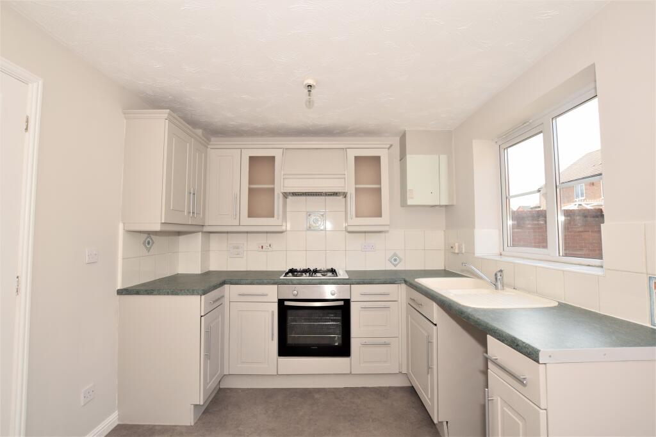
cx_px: 328
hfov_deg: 100.4
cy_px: 218
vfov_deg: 77.3
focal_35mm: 15
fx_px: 273
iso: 200
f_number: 5.6
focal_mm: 10
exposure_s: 1/125
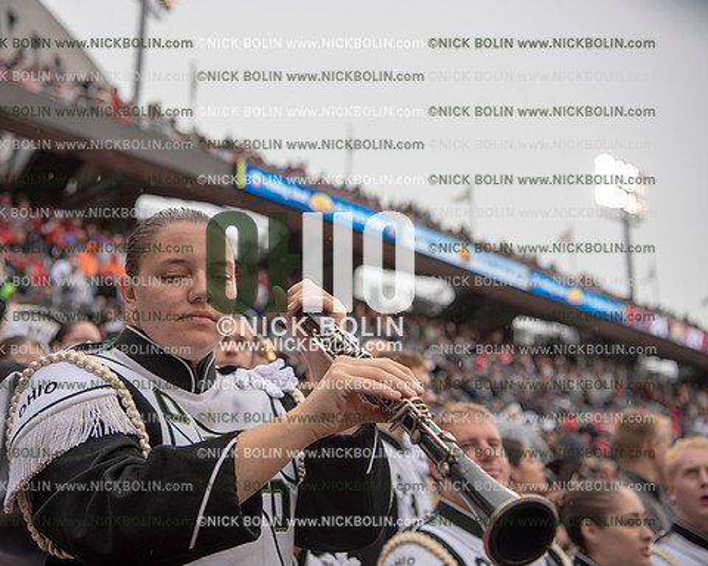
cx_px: 310
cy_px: 282
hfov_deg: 36.6
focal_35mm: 51
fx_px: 1069
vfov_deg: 29.7
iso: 250
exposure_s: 1/800
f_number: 3.5
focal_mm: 45
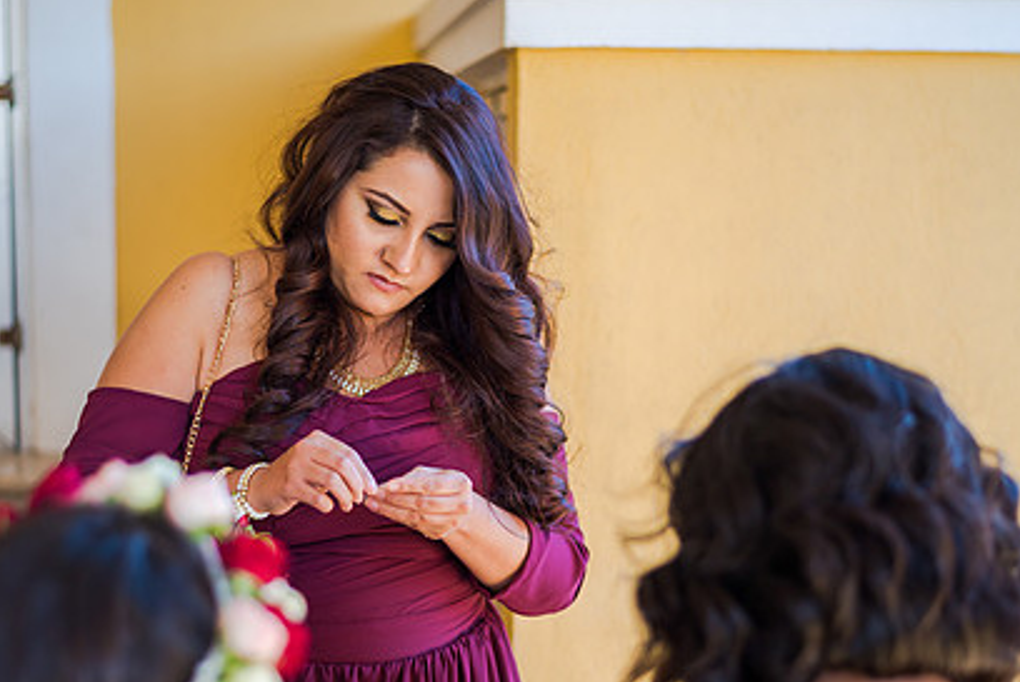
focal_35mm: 71
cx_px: 495
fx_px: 2014
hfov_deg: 28.4
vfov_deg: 19.2
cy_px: 471
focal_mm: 50
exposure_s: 1/320
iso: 125
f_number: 1.8
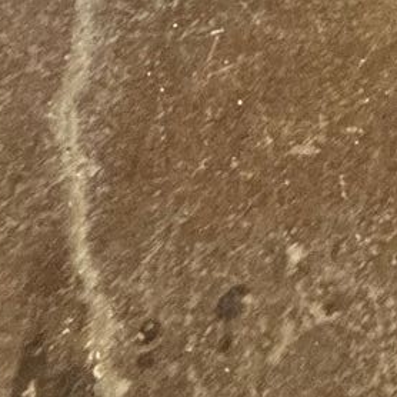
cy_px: -584
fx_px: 1155
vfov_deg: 13.5
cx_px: 667
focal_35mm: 89
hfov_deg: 16.9
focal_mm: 2.22
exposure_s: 1/60
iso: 800
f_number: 2.2
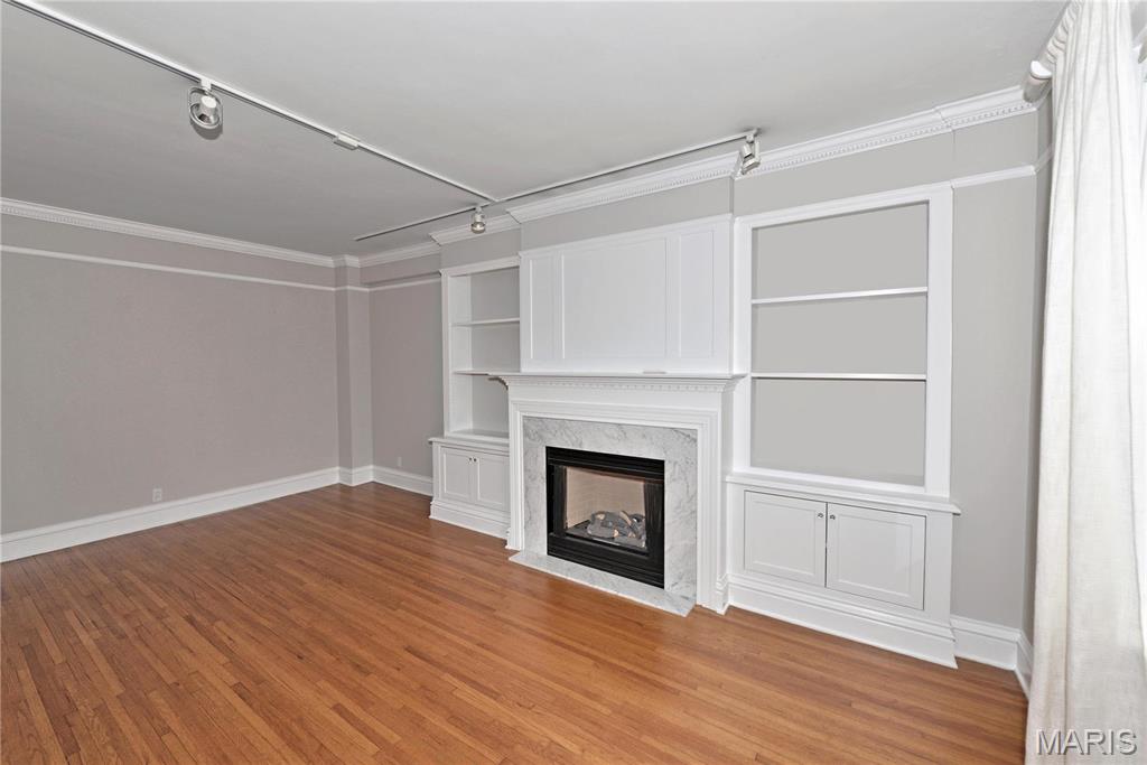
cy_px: 382
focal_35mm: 14
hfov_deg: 104.2
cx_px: 574
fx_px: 446
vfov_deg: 81.2
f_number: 7.1
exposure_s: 1/125
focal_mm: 14
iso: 250
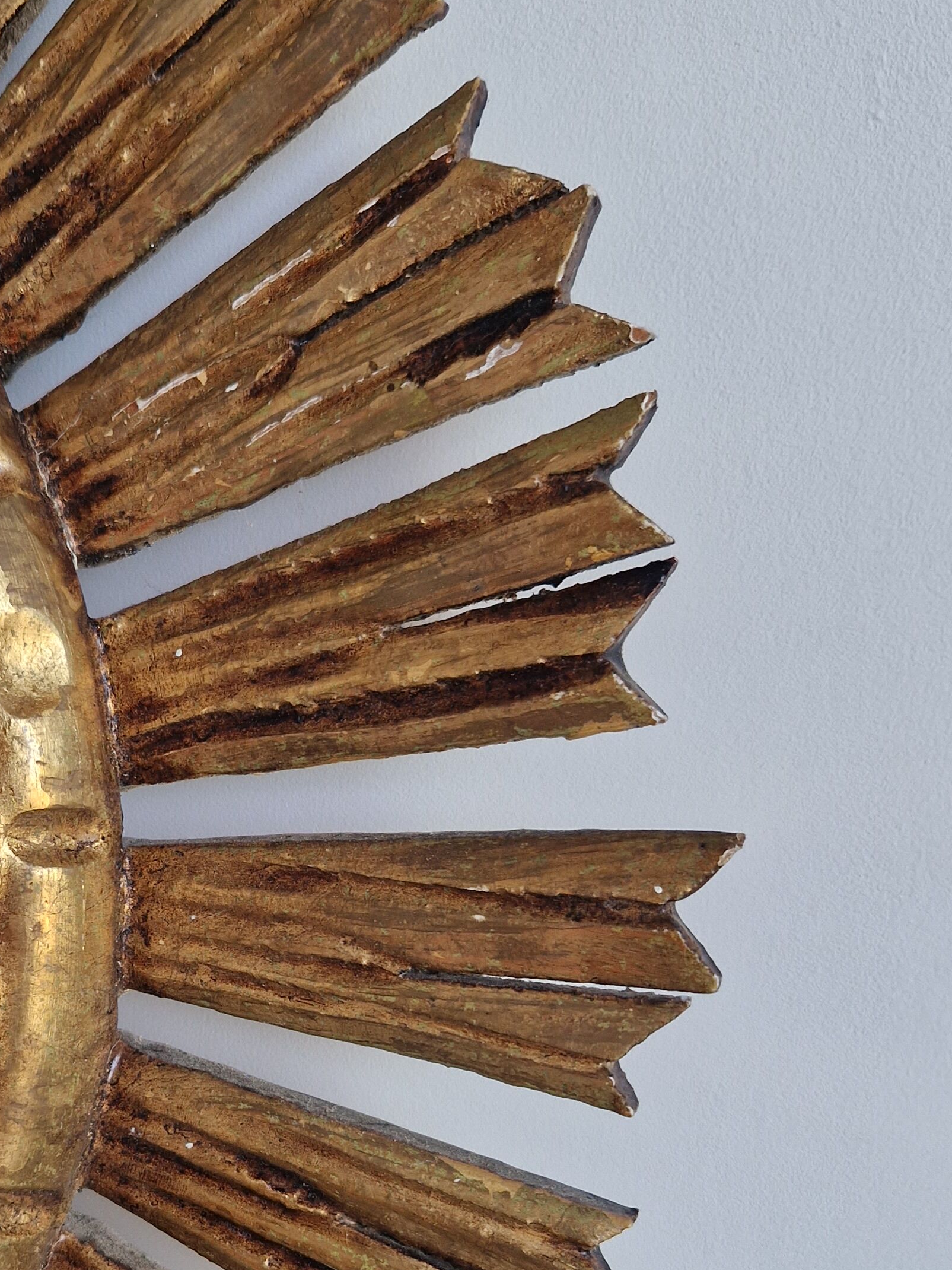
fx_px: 1577
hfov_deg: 33.1
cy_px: 887
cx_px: 278
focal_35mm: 43
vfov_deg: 43.0
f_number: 1.8
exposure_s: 1/180
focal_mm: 5.4
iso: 160
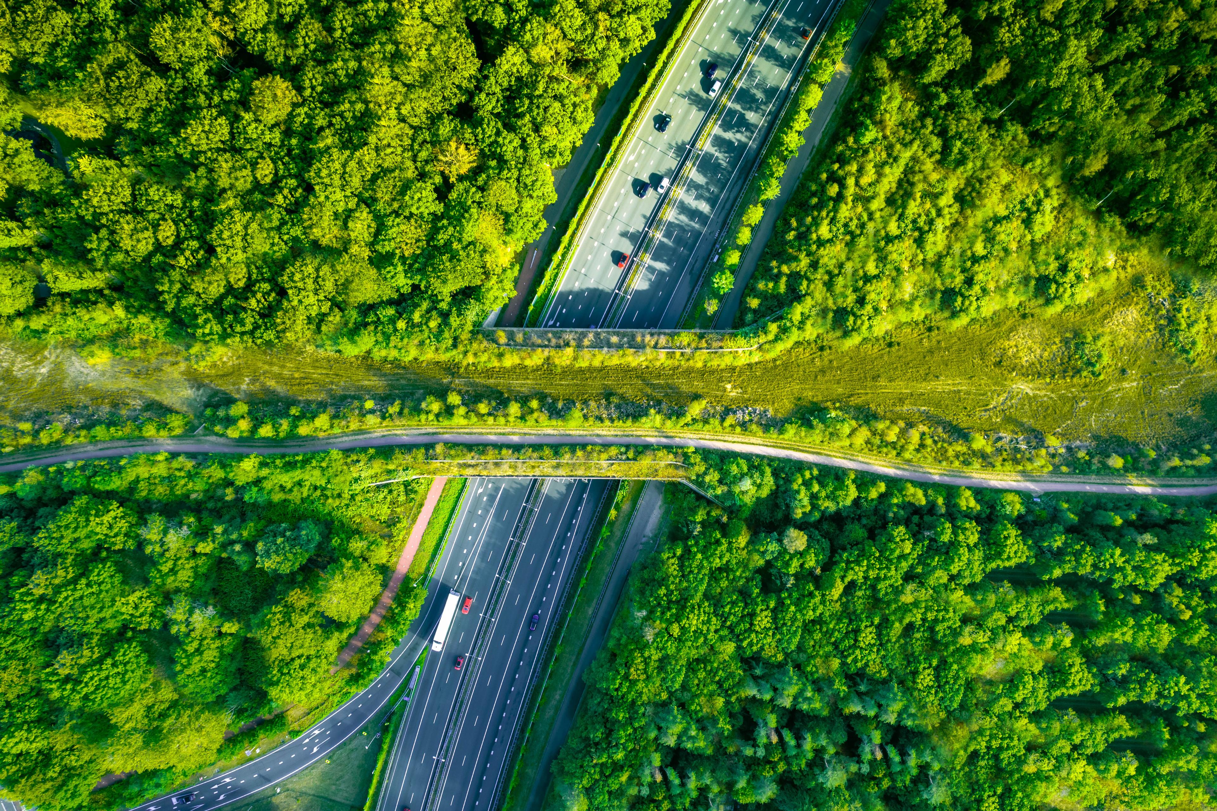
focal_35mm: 22
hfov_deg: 78.6
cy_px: 406
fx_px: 743
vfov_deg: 57.2
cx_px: 608
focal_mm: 8.38
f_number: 2.8
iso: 100
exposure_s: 1/180
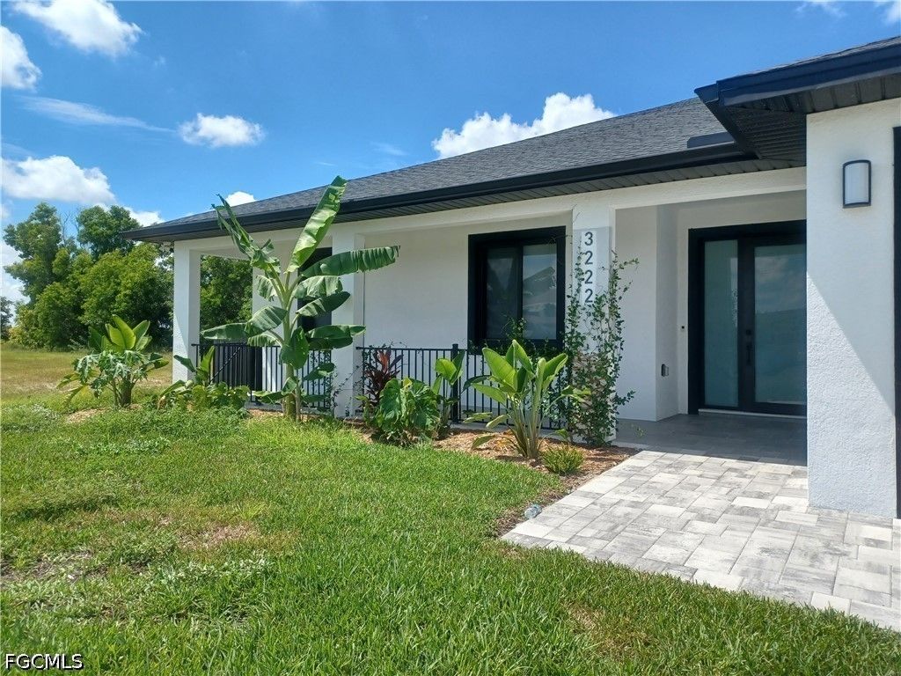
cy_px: 338
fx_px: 651
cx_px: 450
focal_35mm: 25
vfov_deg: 54.9
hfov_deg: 69.4
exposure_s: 1/482
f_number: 1.8
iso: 32
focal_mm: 4.6
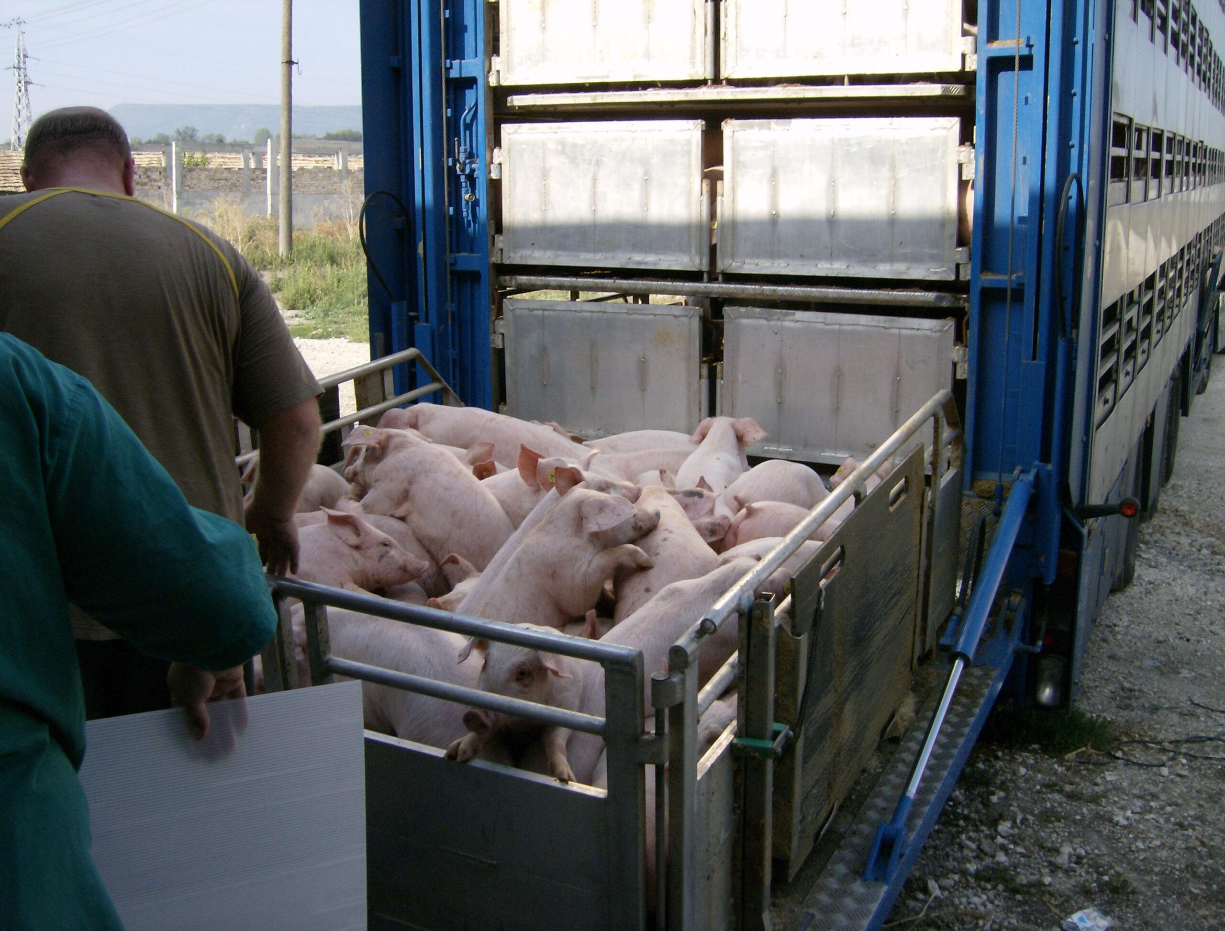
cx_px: 612
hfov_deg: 51.1
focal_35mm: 36
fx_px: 1280
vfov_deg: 40.0
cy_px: 466
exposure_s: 1/345
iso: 100
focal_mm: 6
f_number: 4.7
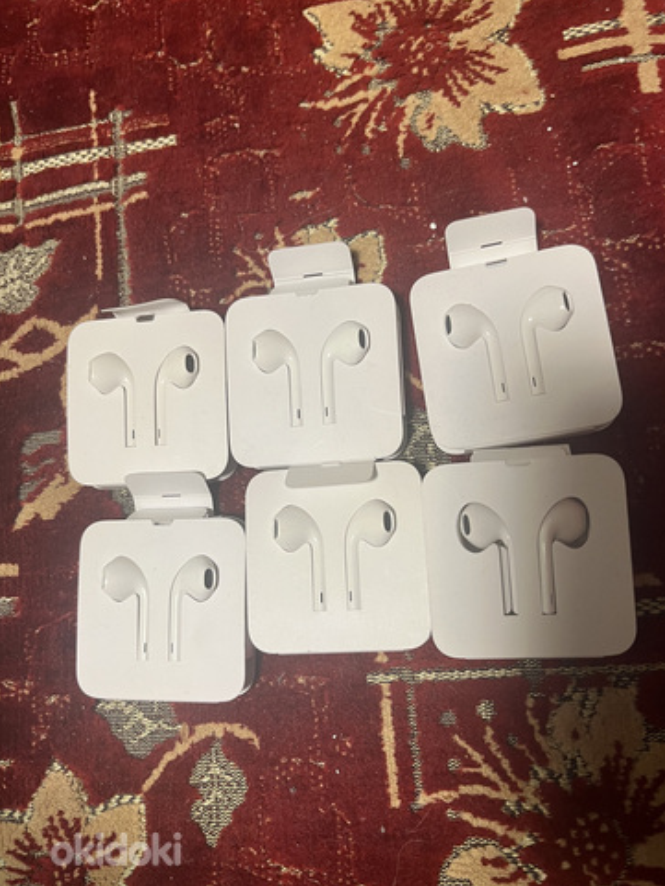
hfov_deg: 51.4
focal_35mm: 27
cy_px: 453
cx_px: 344
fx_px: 691
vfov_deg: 65.3
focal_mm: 5.1
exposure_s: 1/50
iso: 64
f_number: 1.6
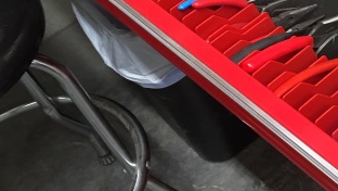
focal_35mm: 81
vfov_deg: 14.8
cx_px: 413
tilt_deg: -46.5
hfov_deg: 23.7
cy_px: 28
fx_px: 726
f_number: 2.2
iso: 125
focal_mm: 4.15
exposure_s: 1/30
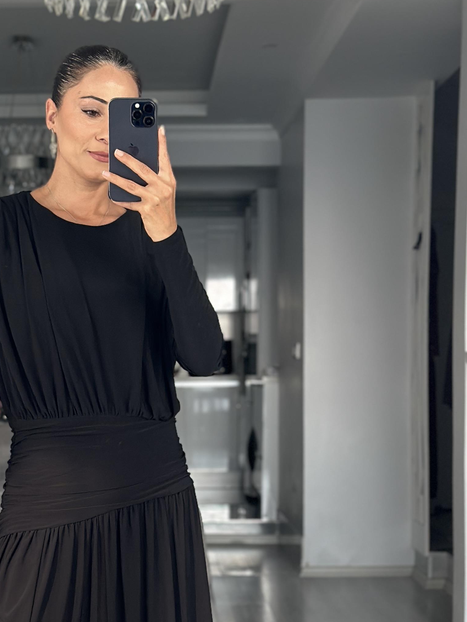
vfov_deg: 20.4
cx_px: 78
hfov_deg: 15.4
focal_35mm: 95
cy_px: 514
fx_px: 1709
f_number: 1.78
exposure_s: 1/153
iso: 100
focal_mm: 6.86
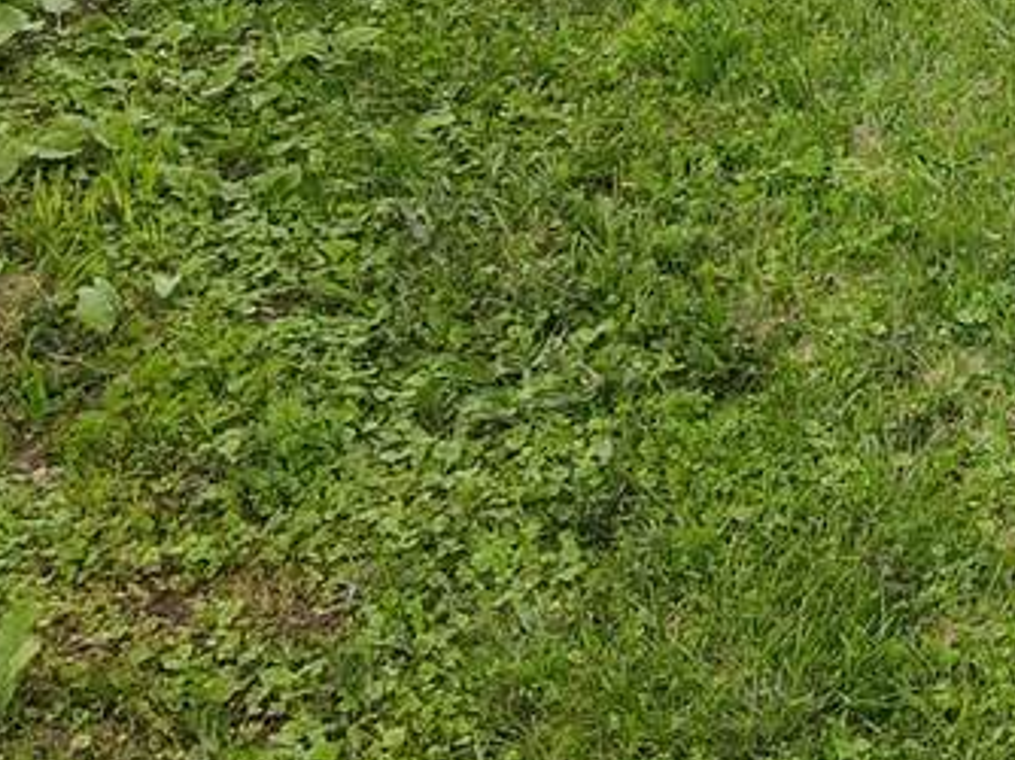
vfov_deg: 14.8
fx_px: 2696
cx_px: 1346
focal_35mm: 92
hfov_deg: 19.5
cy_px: -407
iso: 100
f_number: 2.8
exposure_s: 1/160
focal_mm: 4.5
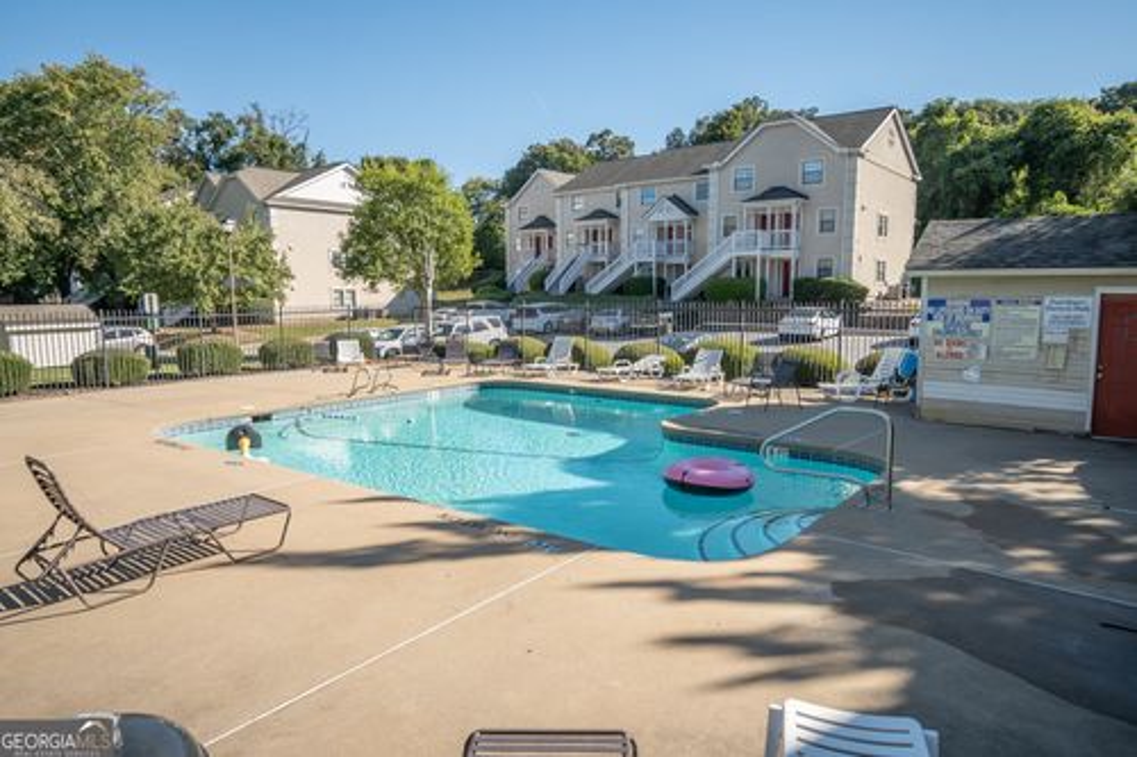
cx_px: 568
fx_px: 710
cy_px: 378
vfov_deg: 56.1
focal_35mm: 22
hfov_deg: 77.3
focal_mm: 15
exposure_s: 1/320
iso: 100
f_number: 6.3
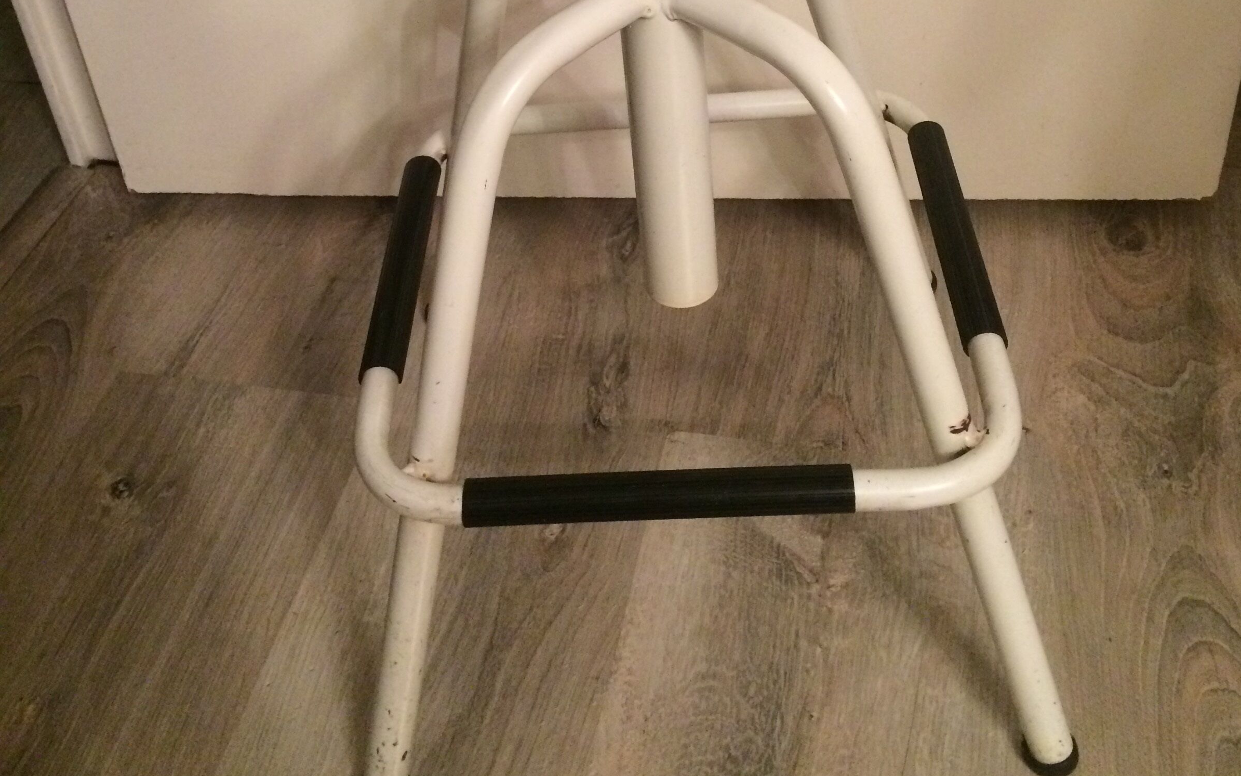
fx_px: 1420
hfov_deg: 47.2
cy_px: 45
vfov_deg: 29.0
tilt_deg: -36.2
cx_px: 635
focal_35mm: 42
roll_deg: +4.4
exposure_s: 1/25
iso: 320
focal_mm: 4.15
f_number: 2.2
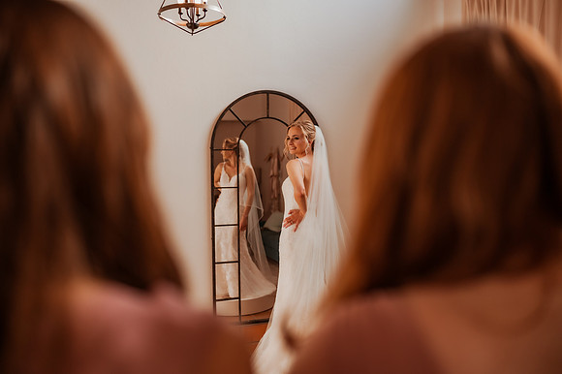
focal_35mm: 35
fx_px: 546
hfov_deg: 54.5
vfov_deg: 37.8
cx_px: 281
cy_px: 187
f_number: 1.8
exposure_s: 1/1250
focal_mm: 35
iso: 320
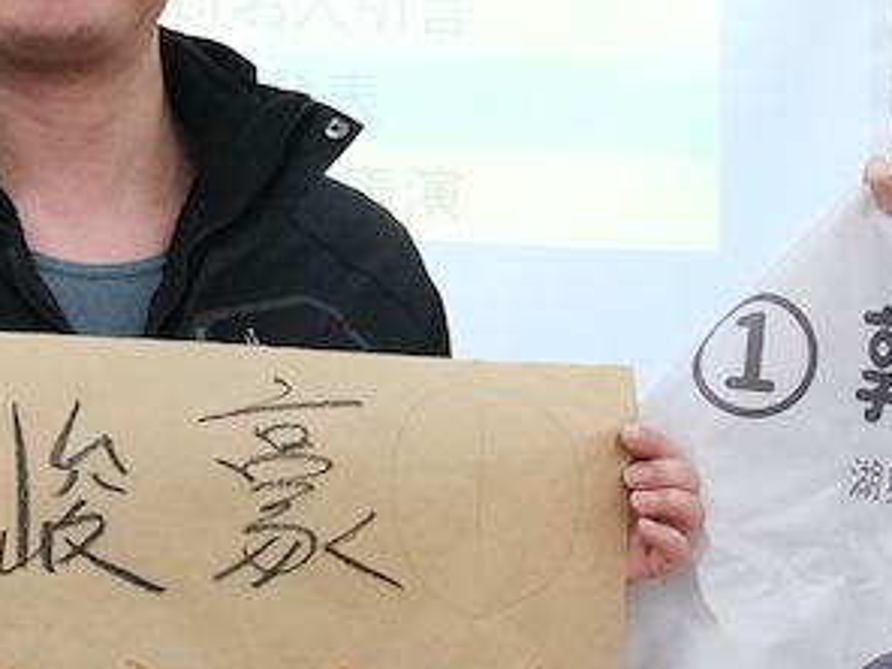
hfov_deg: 8.1
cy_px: 583
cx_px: 2088
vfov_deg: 6.5
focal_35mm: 227
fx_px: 5849
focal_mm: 23.3
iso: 2500
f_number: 5
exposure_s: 1/125
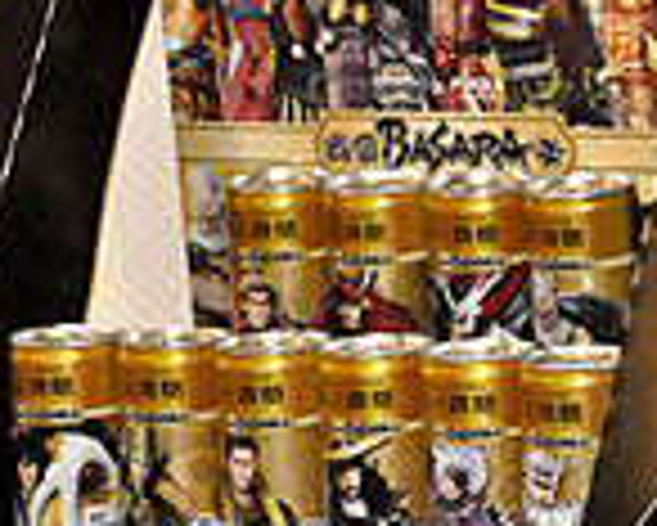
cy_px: 76
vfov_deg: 7.1
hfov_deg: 8.7
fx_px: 4222
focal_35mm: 217
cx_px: 954
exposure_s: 1/60
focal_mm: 44
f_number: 7.1
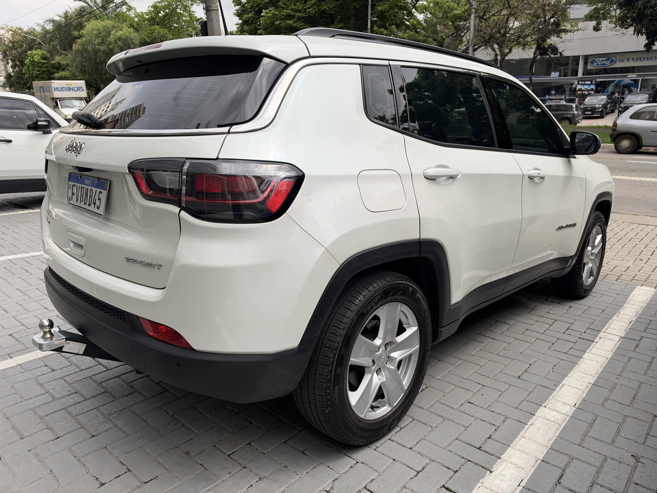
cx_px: 328
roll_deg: +0.9
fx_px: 456
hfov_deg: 71.6
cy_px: 246
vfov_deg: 56.8
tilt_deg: -16.0
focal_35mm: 24
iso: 80
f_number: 1.8
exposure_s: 1/3704
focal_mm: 6.93
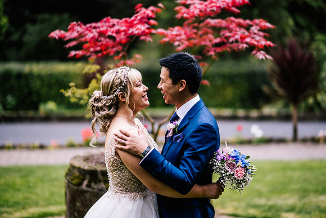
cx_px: 163
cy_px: 109
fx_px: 770
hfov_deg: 23.9
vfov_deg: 16.1
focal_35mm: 85
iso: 500
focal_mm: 85
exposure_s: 1/250
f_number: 1.4
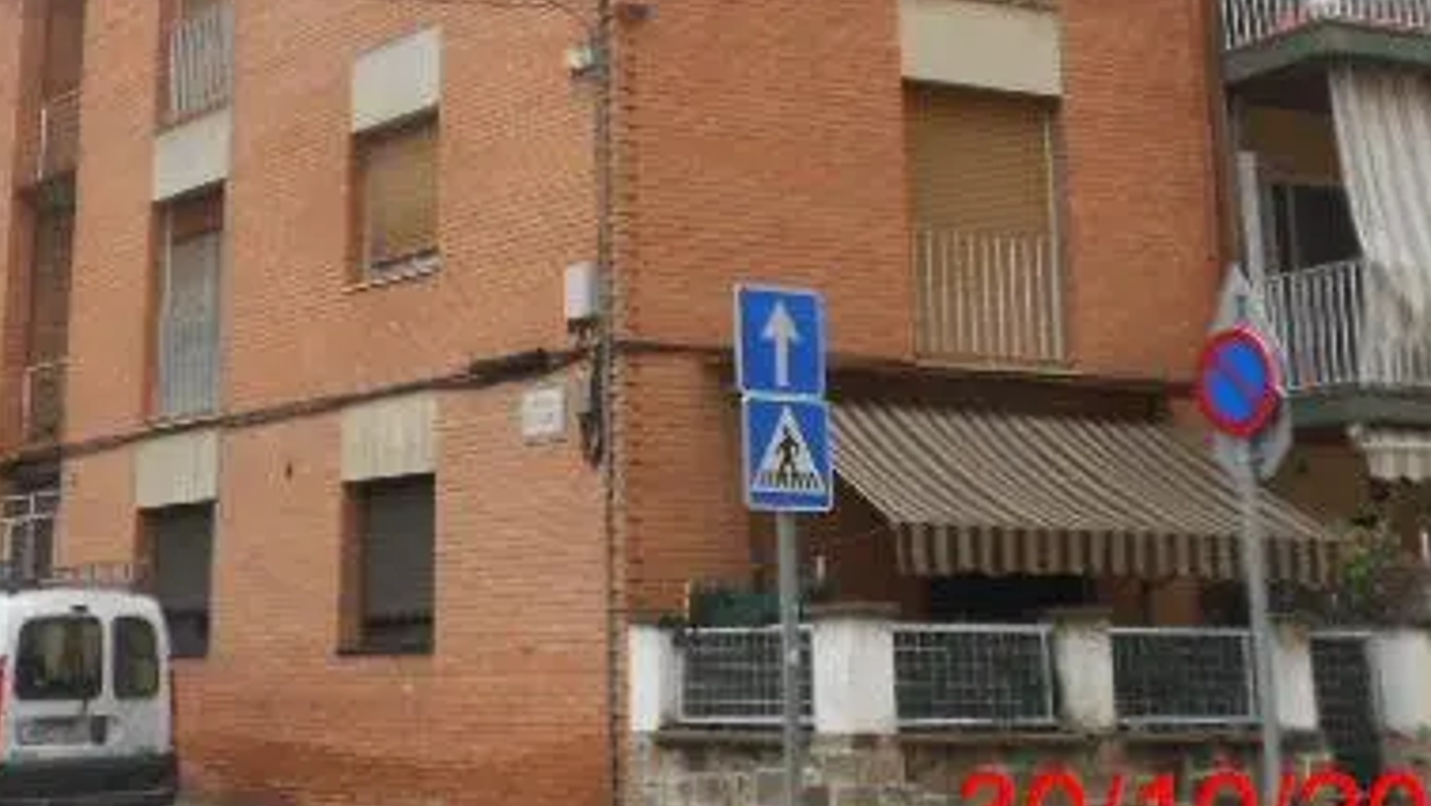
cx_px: 477
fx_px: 2240
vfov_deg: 19.8
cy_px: -11
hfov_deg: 35.1
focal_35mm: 59
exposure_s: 1/80
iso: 80
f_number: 3.6
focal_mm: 6
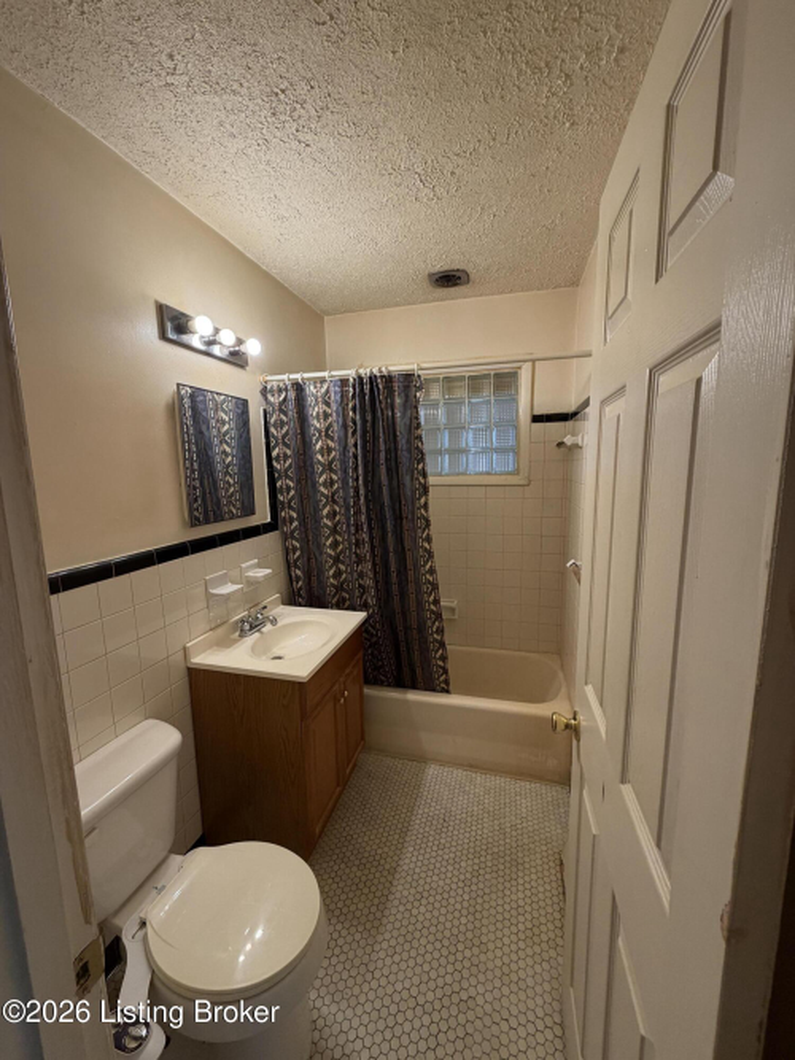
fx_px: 429
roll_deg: +0.7
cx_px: 398
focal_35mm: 14
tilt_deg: -10.1
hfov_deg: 85.7
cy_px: 530
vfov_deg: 102.1
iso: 200
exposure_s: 1/120
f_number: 2.2
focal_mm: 2.22
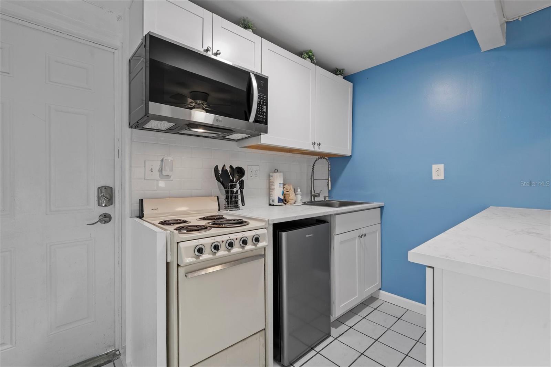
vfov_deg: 77.3
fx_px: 230
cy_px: 184
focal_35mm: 15
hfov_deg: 100.4
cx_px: 276
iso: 250
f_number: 8
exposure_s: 1/2
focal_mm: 15
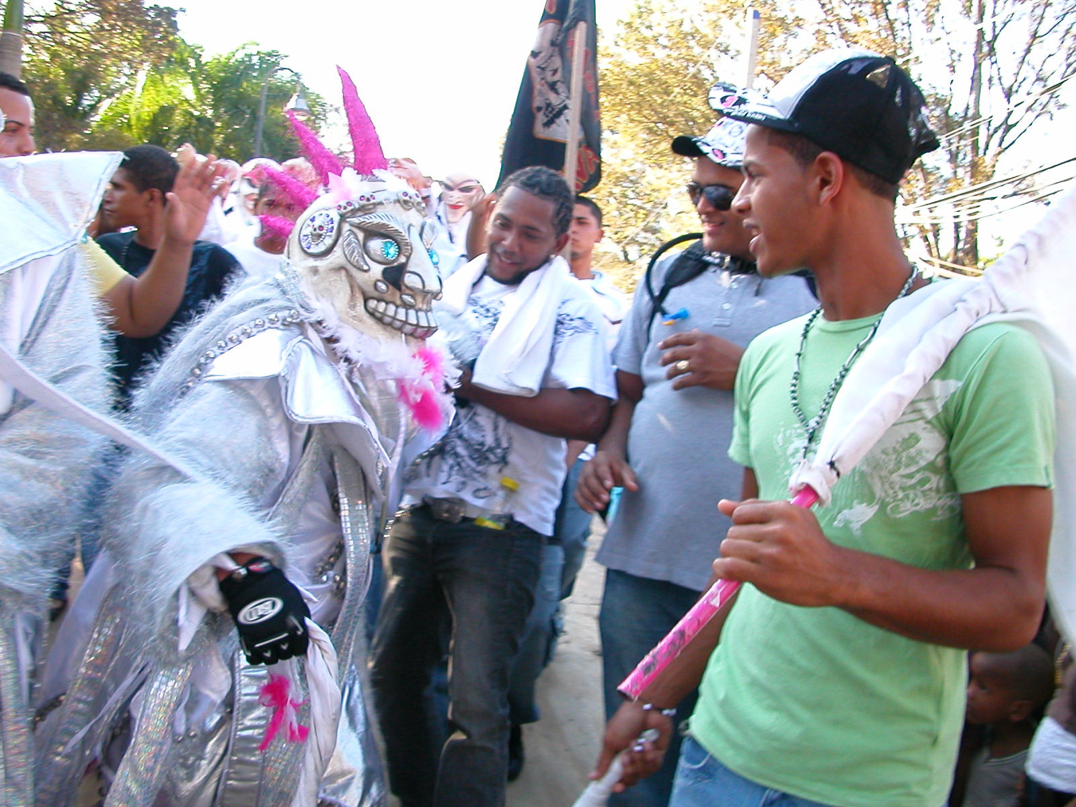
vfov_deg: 38.7
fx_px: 1150
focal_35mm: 37
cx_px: 538
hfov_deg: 50.1
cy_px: 404
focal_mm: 5.6
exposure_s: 1/142
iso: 100
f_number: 2.7
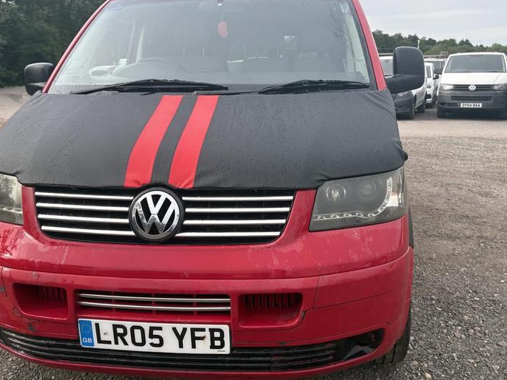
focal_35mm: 34
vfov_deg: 41.7
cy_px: 169
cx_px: 258
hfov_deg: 53.9
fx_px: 498
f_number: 1.6
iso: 50
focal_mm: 5.96
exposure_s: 1/1099
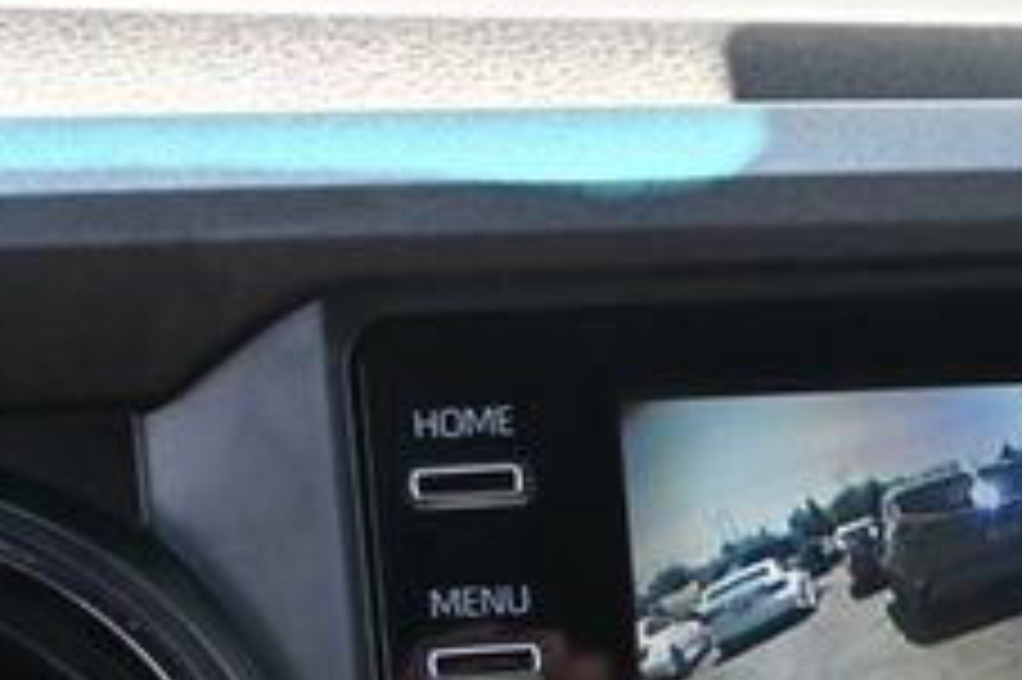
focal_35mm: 97
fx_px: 2763
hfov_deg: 19.3
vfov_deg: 13.6
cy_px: 820
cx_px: 1337
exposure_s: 1/125
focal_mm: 23
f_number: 4.2
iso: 560
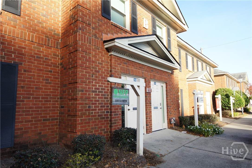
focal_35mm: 22
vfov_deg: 56.0
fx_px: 157
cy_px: 84
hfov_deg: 77.4
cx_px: 126
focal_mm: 15
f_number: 9
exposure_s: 1/40
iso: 100
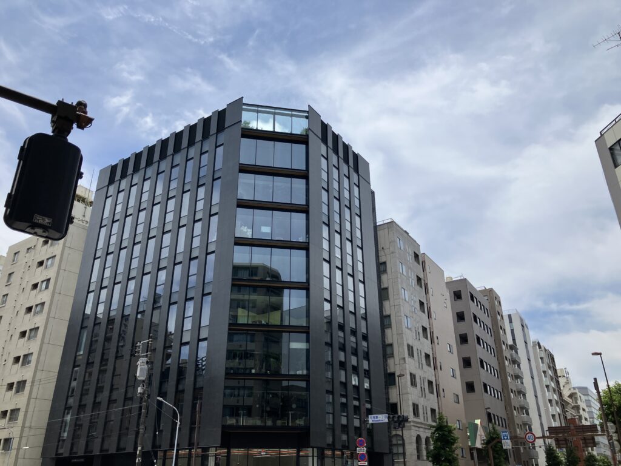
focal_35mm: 28
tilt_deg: +24.7
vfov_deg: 49.7
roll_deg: +2.2
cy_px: 233
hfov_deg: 63.4
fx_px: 502
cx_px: 310
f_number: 1.8
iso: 32
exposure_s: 1/4049
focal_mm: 3.99
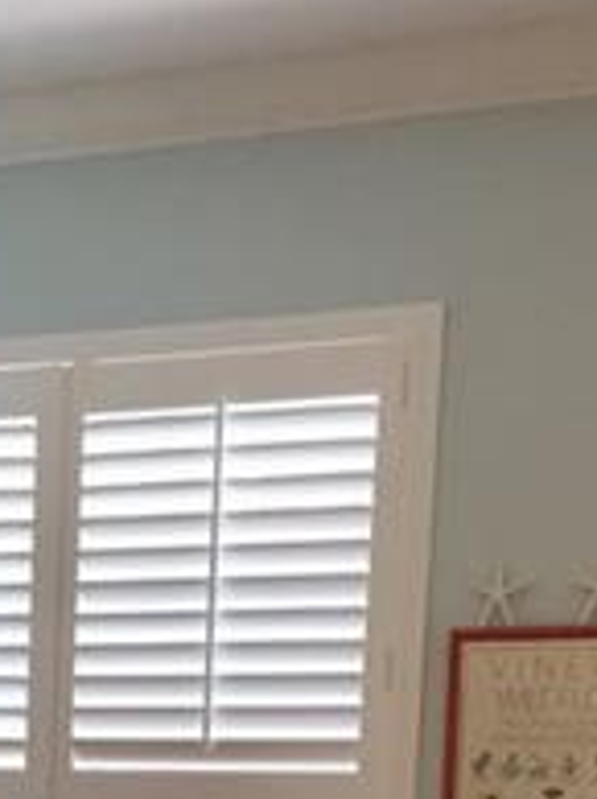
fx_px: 2650
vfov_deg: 15.5
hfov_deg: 12.5
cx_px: -124
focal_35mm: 115
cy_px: 1285
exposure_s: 1/40
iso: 25
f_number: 2.2
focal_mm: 4.15
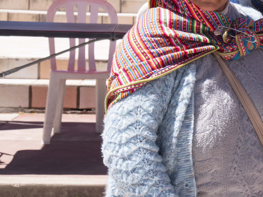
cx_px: 310
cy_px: 37
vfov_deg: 9.9
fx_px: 1139
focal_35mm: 150
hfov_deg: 12.9
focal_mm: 58
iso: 200
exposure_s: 1/320
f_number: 9
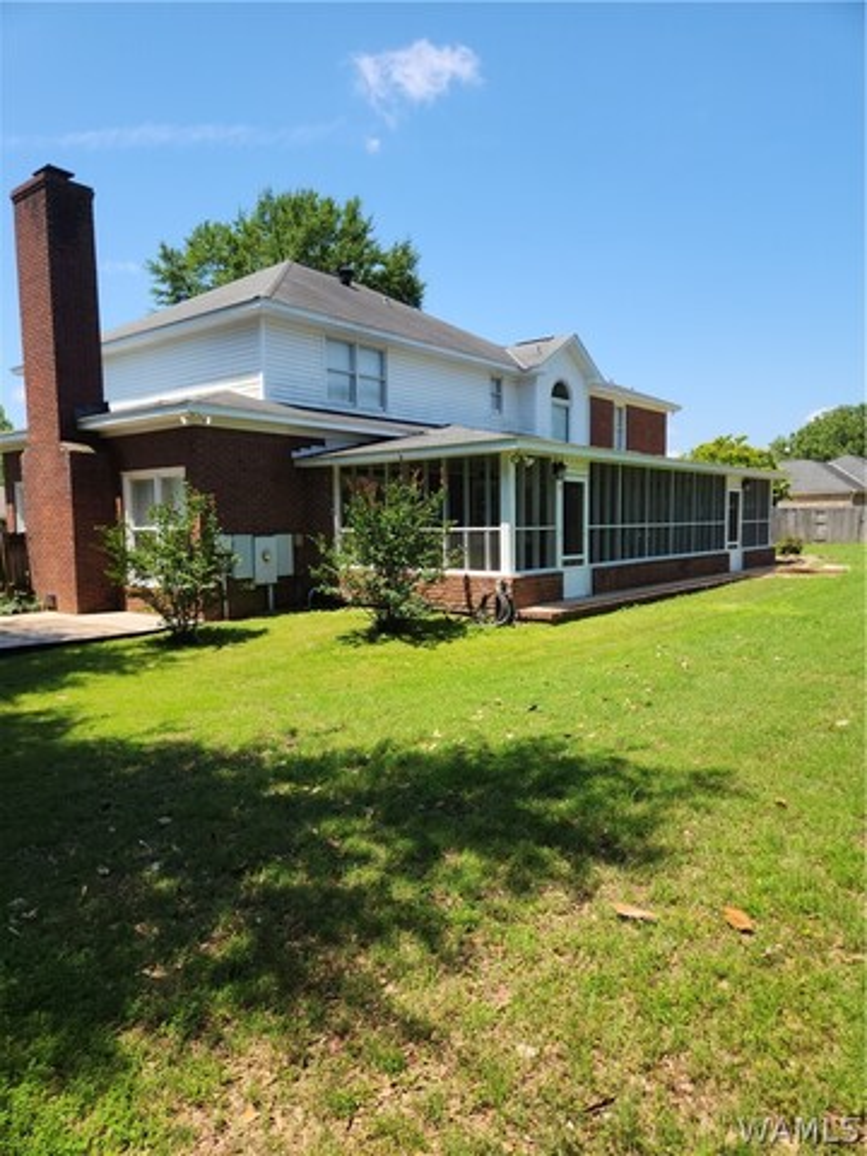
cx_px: 434
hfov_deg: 58.9
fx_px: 768
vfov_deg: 73.9
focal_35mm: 23
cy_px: 578
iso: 20
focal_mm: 5.4
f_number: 1.8
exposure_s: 1/960
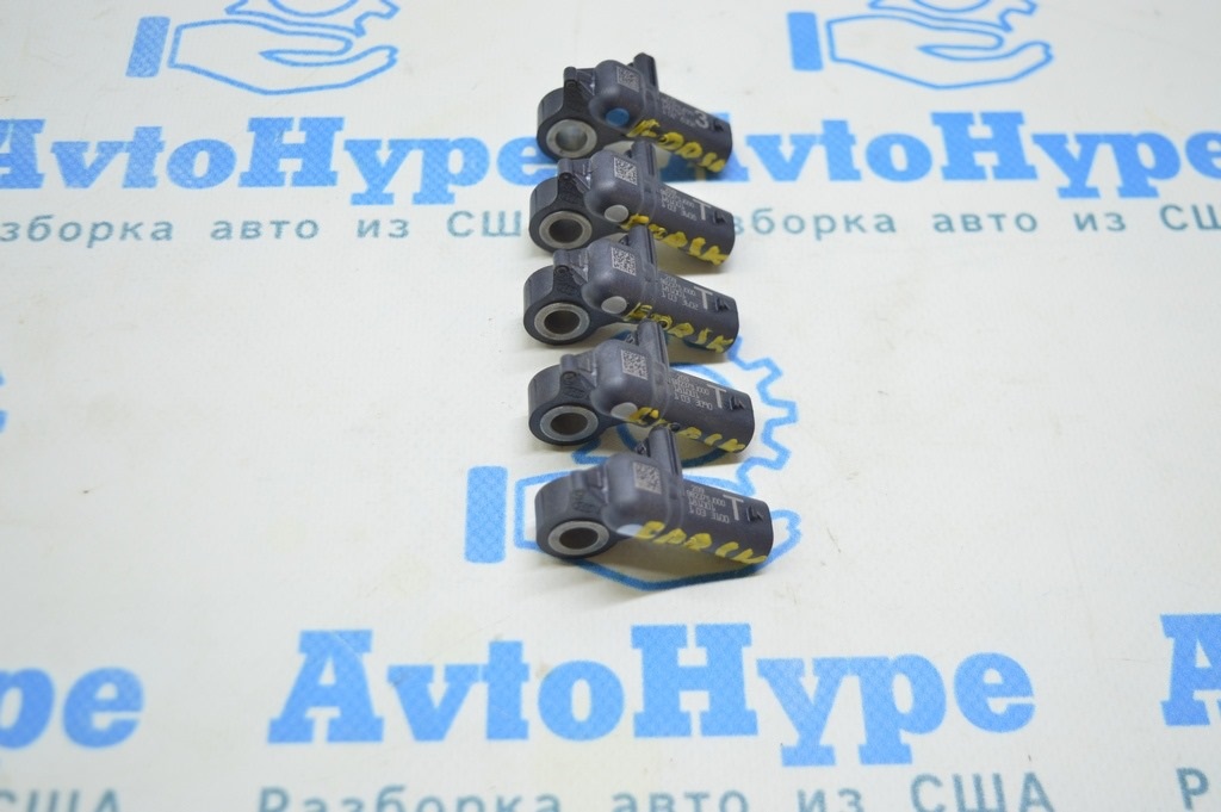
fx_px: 1525
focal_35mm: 45
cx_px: 610
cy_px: 406
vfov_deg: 29.8
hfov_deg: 43.6
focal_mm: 30
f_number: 4.2
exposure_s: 1/40
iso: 400
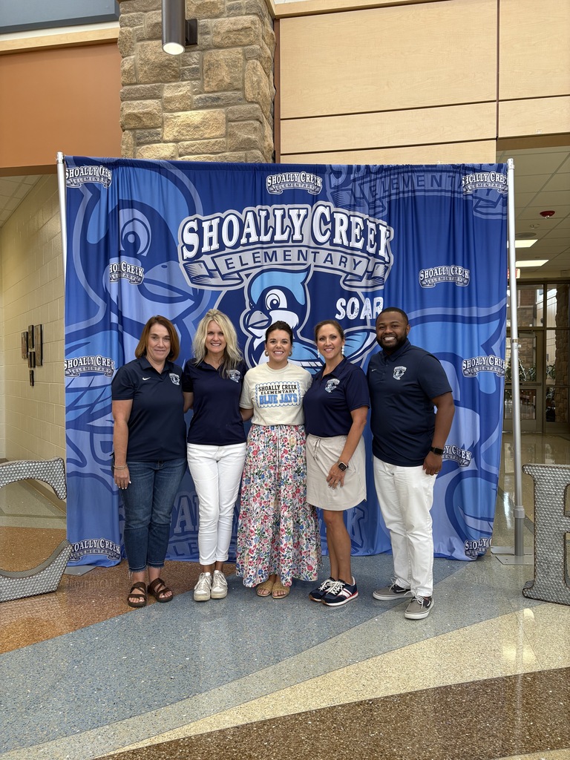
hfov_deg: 53.1
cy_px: 380
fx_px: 571
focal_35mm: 26
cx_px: 285
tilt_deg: -1.2
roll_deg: +0.1
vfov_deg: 67.3
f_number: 1.6
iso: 100
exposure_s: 1/120
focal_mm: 5.96
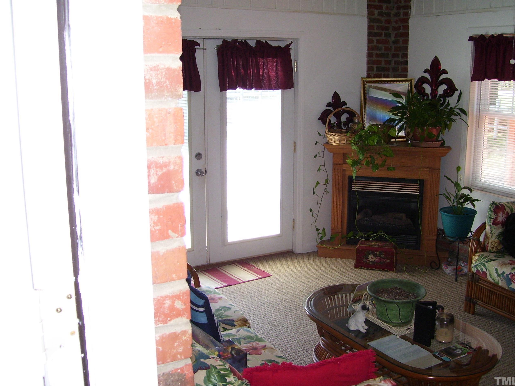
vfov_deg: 37.7
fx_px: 565
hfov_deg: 49.0
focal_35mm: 38
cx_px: 264
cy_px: 189
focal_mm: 6
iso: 125
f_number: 2.7
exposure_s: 1/60
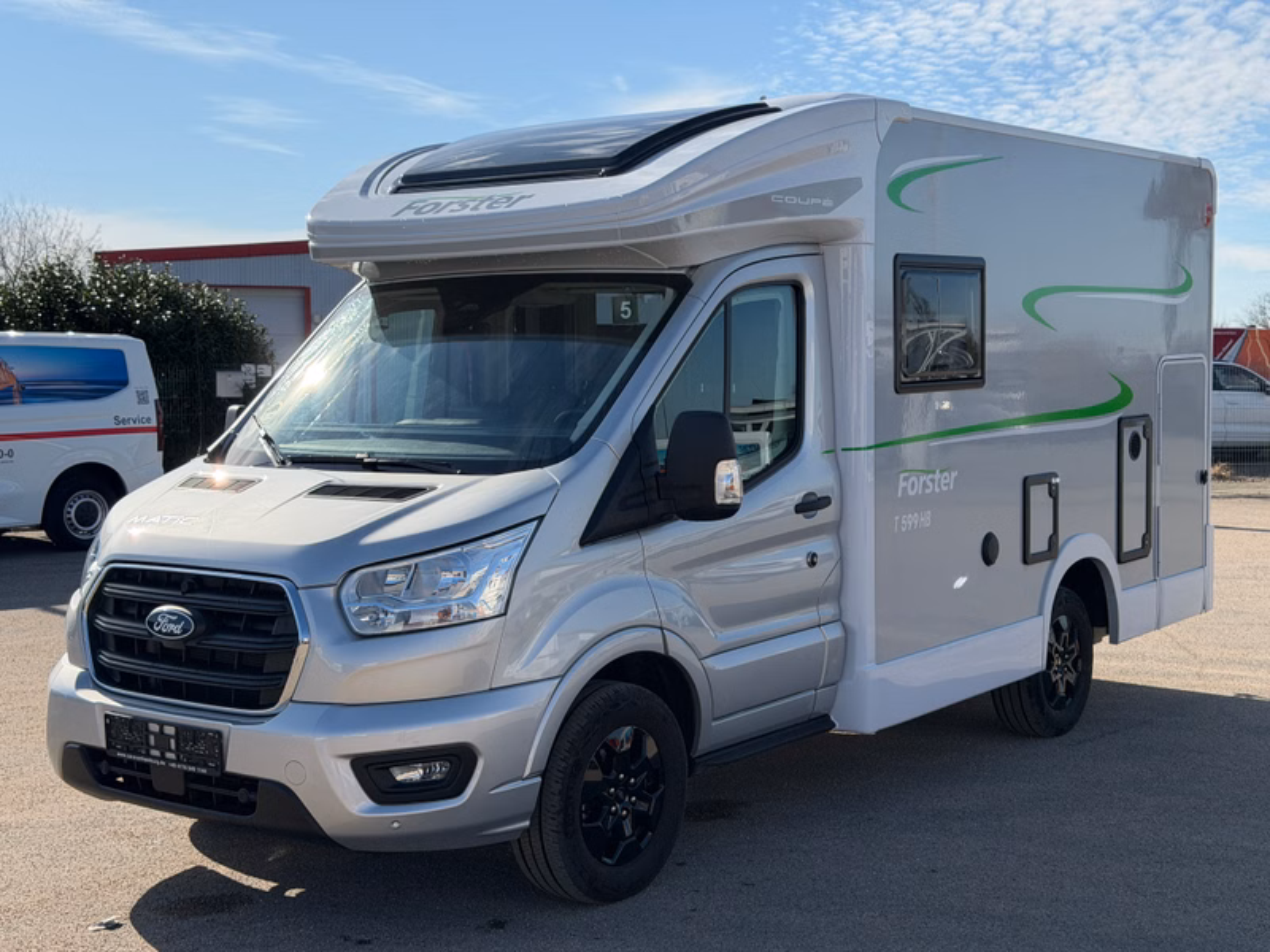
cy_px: 476
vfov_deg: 30.3
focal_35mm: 48
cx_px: 635
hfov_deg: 39.7
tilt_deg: -2.6
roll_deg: +0.0
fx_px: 1761
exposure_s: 1/6024
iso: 100
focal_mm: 6.76
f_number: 1.78
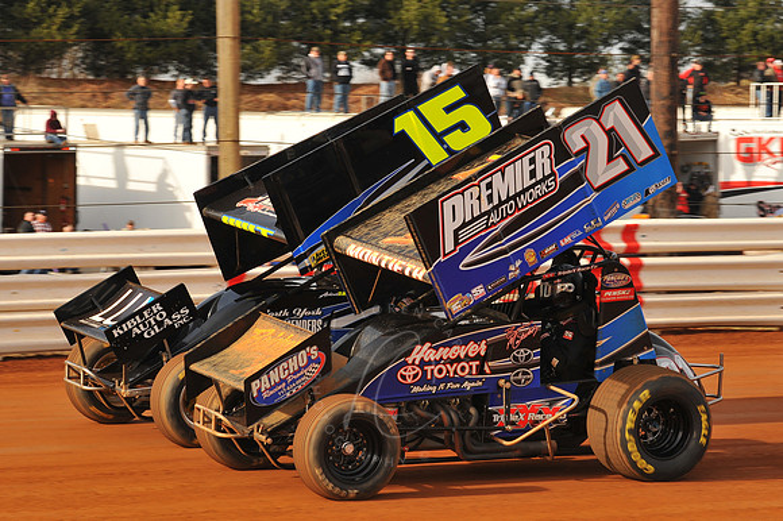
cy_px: 260
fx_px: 2717
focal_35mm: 125
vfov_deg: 11.0
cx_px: 392
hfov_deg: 16.4
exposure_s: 1/320
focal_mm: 125
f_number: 13
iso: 400
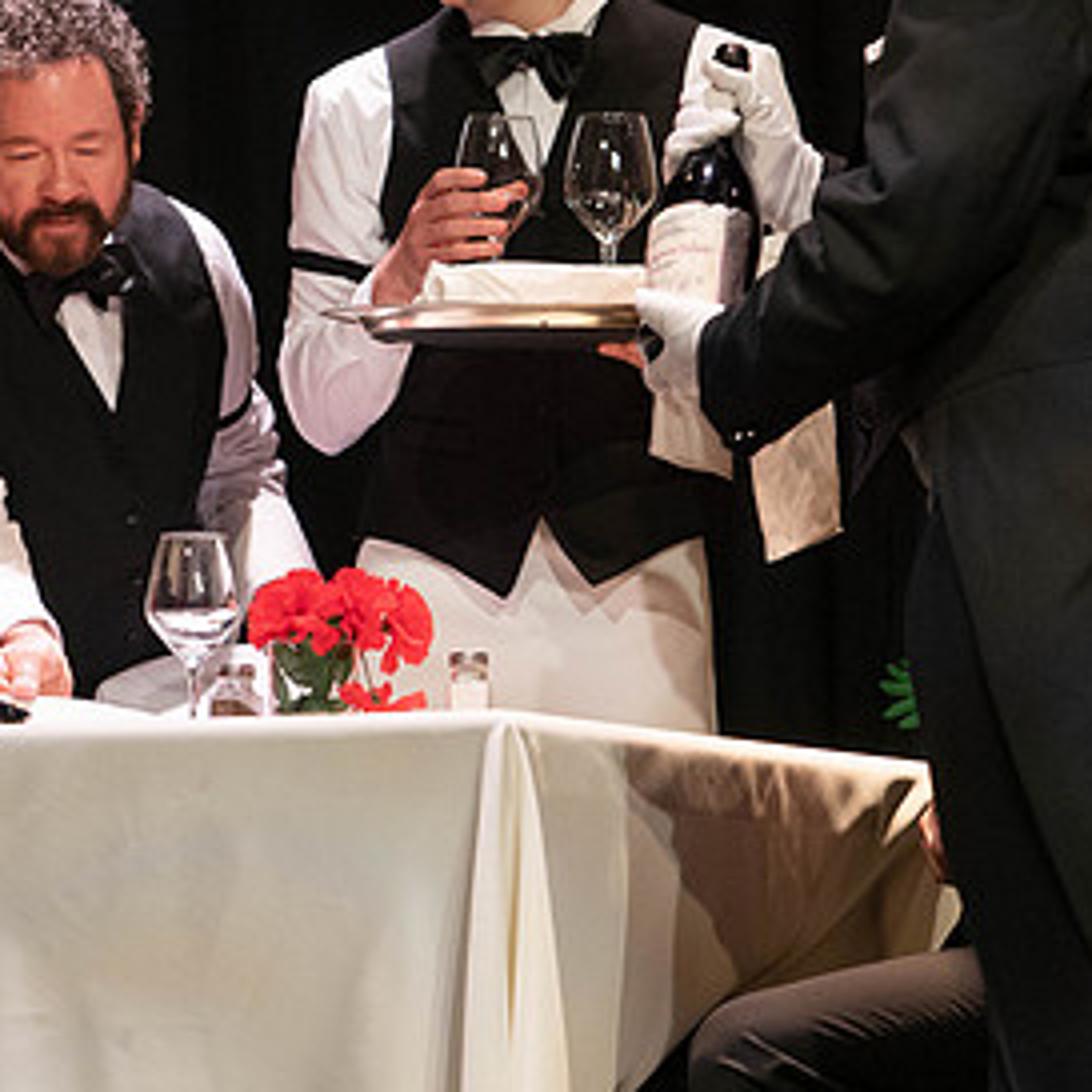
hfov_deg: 8.6
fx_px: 7209
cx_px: 191
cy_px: 244
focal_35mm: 202
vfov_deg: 8.6
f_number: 5.6
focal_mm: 96
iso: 2500
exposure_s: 1/200
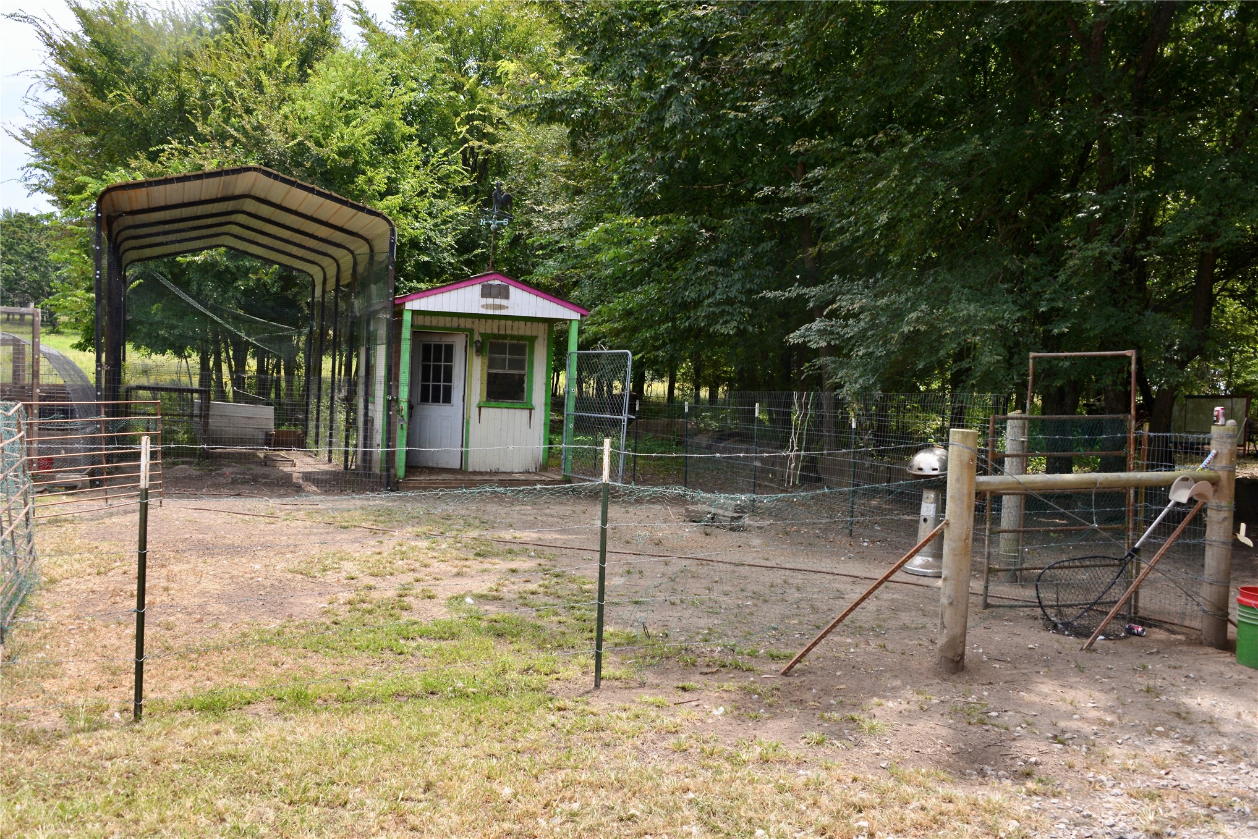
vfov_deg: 41.1
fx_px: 1118
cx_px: 629
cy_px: 420
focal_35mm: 32
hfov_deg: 58.7
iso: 320
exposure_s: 1/200
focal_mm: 32
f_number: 11
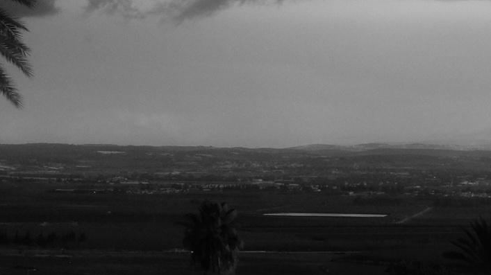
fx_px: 2173
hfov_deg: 12.9
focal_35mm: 167
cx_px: 223
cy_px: -156
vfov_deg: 7.1
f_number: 11
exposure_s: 1/160
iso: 1000
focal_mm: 29.5
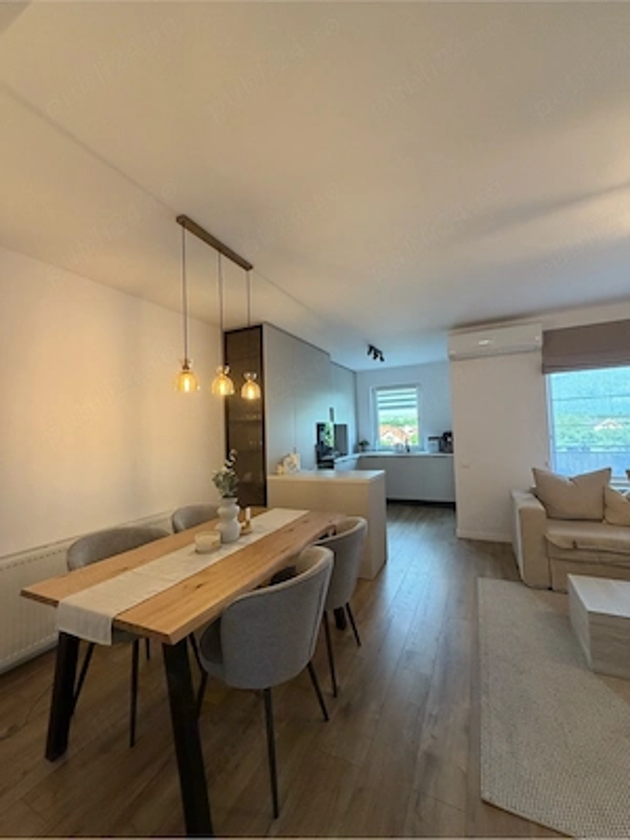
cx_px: 315
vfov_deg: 102.1
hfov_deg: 85.7
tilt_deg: +2.5
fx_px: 340
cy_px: 420
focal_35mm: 14
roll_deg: +1.7
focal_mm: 2.22
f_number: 2.2
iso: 320
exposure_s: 1/100
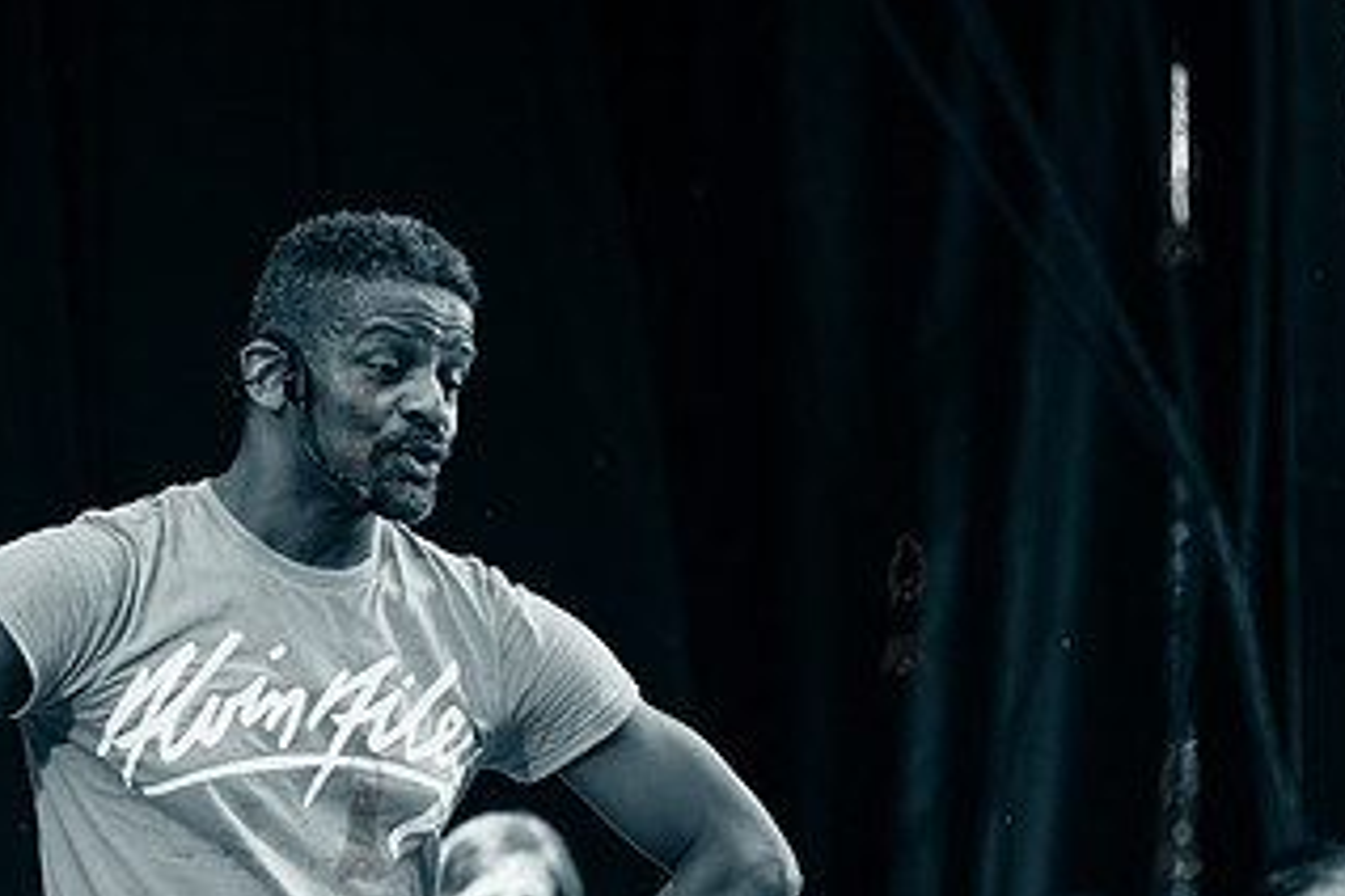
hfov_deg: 13.0
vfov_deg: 8.7
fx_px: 5865
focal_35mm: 157
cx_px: 360
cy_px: 805
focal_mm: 86
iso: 1600
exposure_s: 1/1000
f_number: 2.8
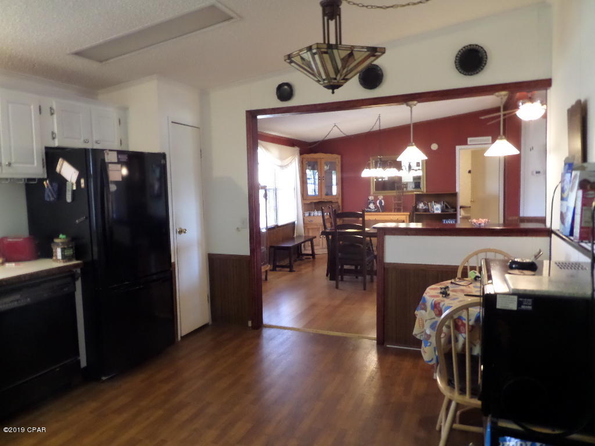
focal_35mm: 24
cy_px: 223
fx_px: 413
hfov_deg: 71.6
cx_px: 298
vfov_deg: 56.8
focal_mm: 4
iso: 640
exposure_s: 1/30
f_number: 3.2
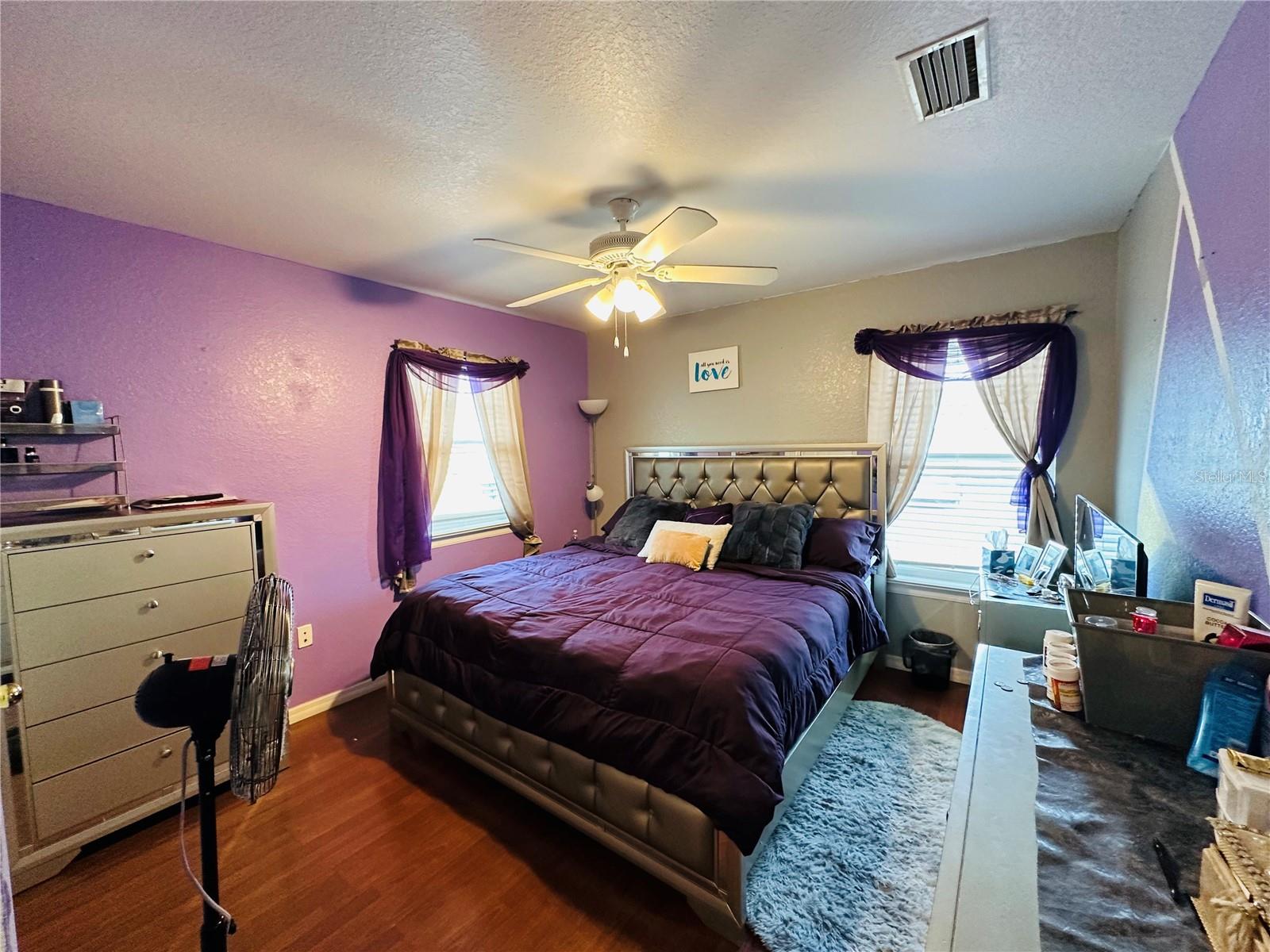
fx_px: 514
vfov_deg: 85.7
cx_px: 635
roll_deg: +0.6
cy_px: 476
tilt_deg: -3.8
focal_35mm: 14
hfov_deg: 102.1
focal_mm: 2.22
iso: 250
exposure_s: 1/60
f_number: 2.2
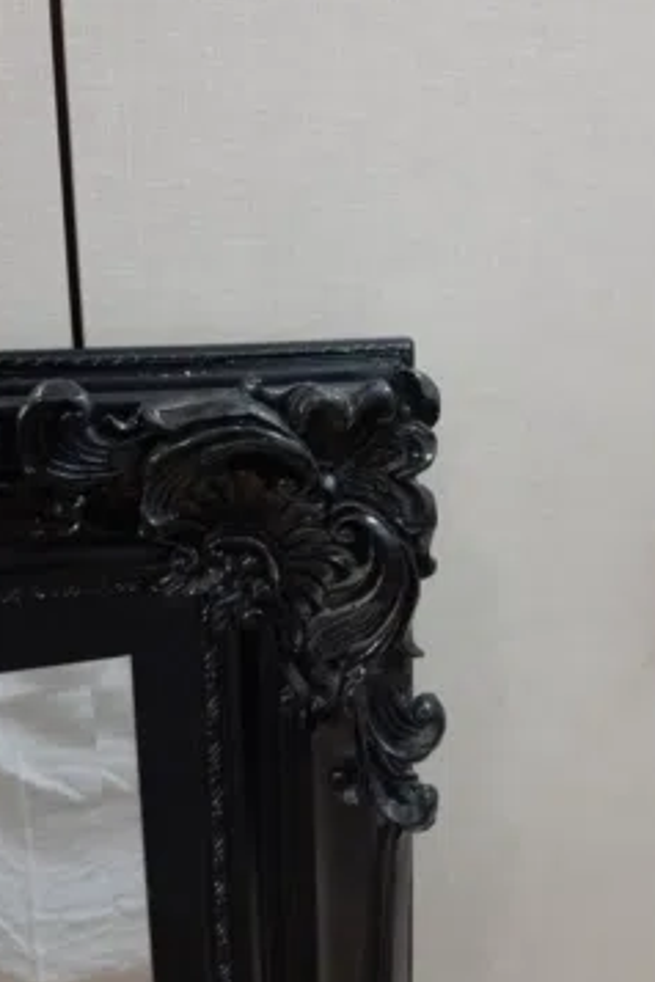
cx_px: 316
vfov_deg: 65.5
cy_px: 476
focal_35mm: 28
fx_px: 764
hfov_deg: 46.4
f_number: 1.8
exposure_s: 1/33
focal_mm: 5.23
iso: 250
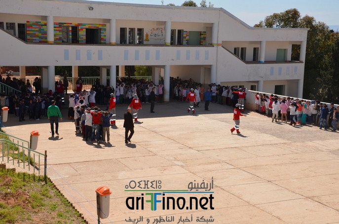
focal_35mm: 52
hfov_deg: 37.9
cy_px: 112
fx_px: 493
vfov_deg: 25.6
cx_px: 170
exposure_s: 1/250
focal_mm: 35
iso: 100
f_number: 10
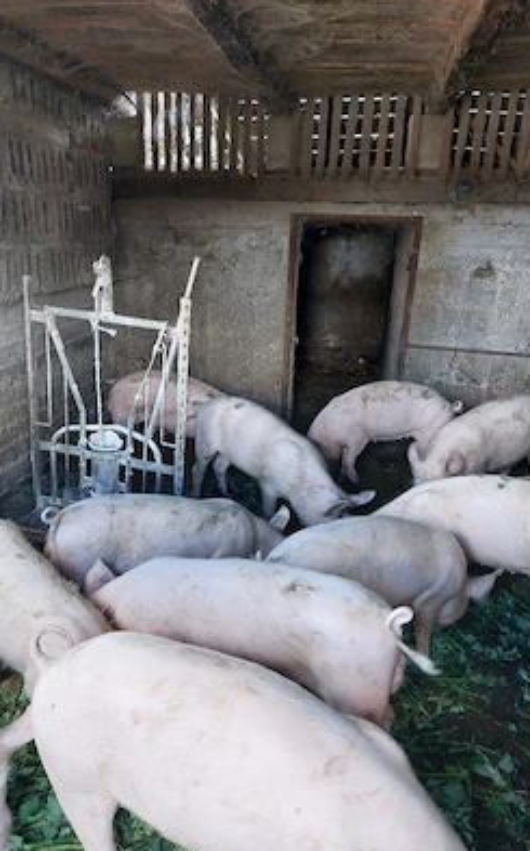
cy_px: 427
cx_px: 251
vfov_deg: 68.4
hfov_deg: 45.9
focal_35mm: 27
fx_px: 625
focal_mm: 5.23
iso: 125
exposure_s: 1/50
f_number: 1.8
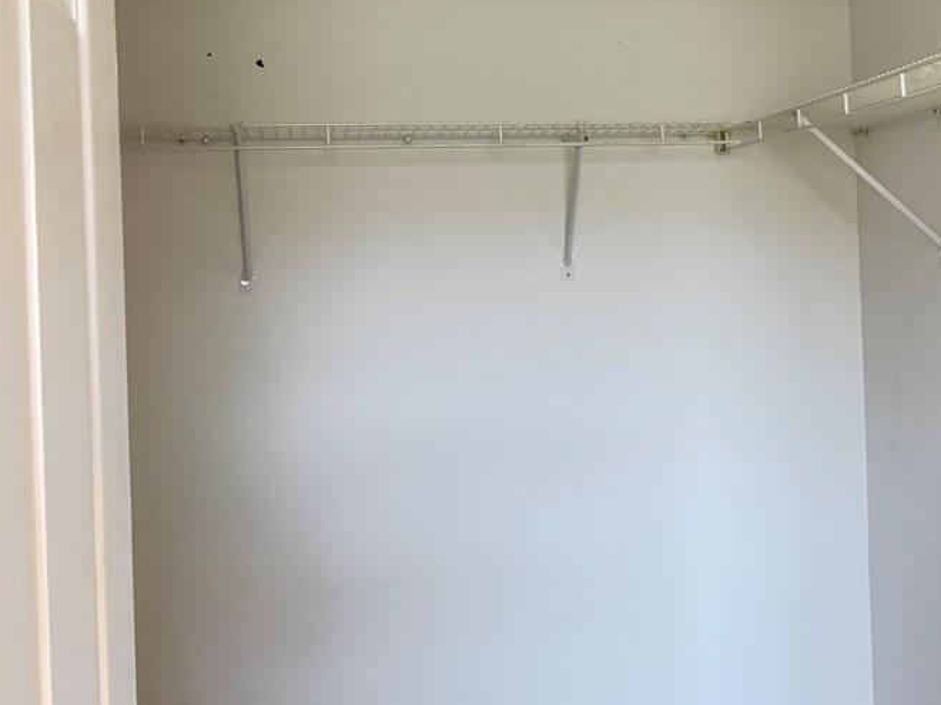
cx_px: 1017
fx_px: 1713
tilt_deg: -0.3
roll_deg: +2.1
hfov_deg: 28.2
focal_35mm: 63
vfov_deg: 23.2
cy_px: 246
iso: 320
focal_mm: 5.96
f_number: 1.6
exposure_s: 1/60
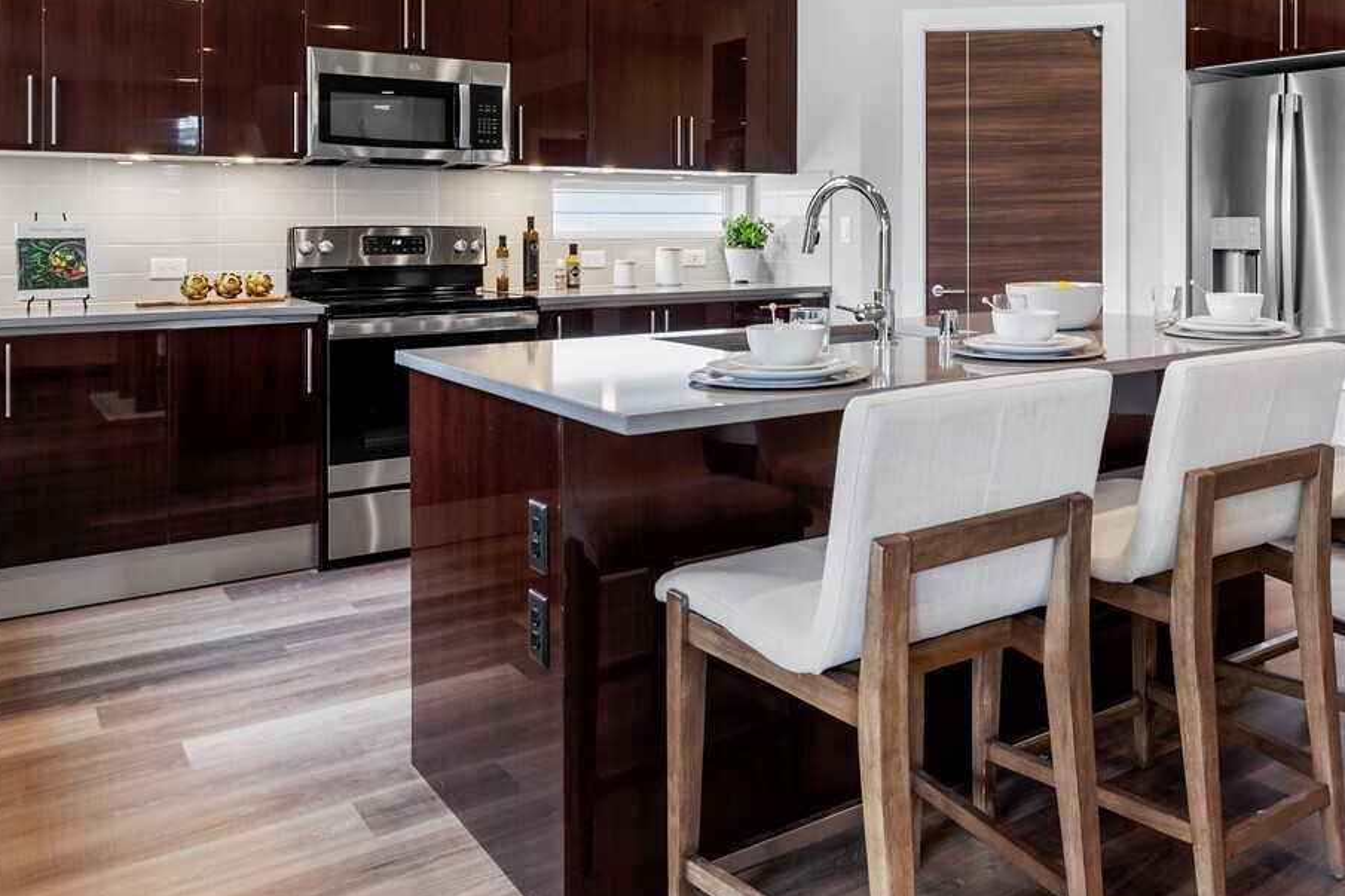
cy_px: 255
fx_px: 1121
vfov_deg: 42.6
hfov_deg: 60.8
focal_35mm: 30
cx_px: 869
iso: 800
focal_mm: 16
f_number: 9
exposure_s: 1/13
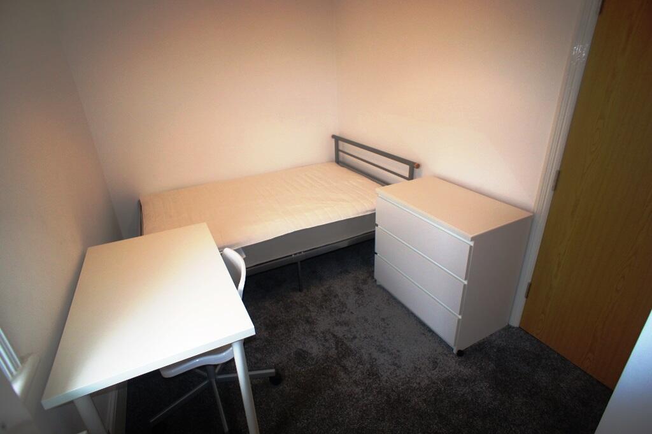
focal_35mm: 24
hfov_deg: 73.8
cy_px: 217
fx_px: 434
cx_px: 326
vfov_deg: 53.1
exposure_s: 1/60
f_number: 2.8
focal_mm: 16
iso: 250
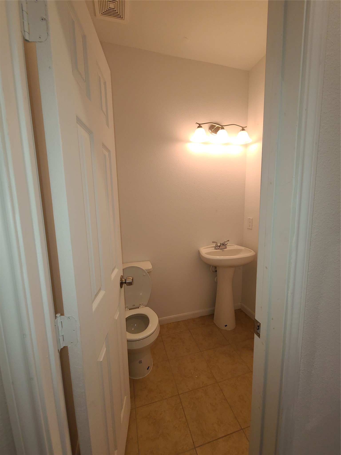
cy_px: 228
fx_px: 171
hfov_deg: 89.9
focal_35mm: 13
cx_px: 170
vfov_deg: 106.2
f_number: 2.2
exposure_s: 1/60
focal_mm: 2.2
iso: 64
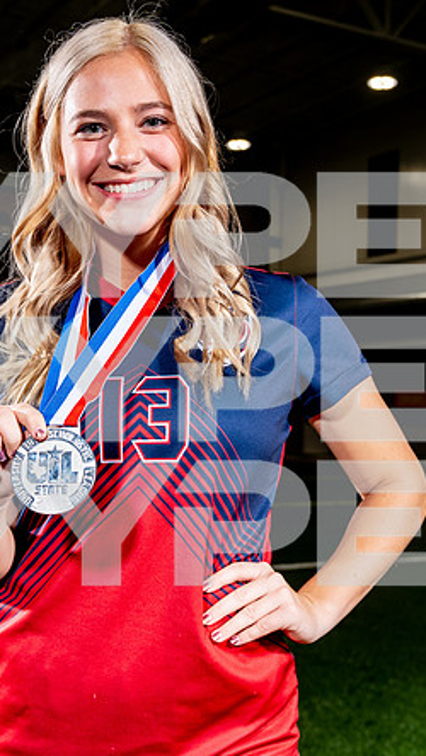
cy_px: 380
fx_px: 1023
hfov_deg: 23.4
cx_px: 154
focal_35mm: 51
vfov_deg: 40.6
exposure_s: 1/125
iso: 100
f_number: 5.6
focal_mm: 32
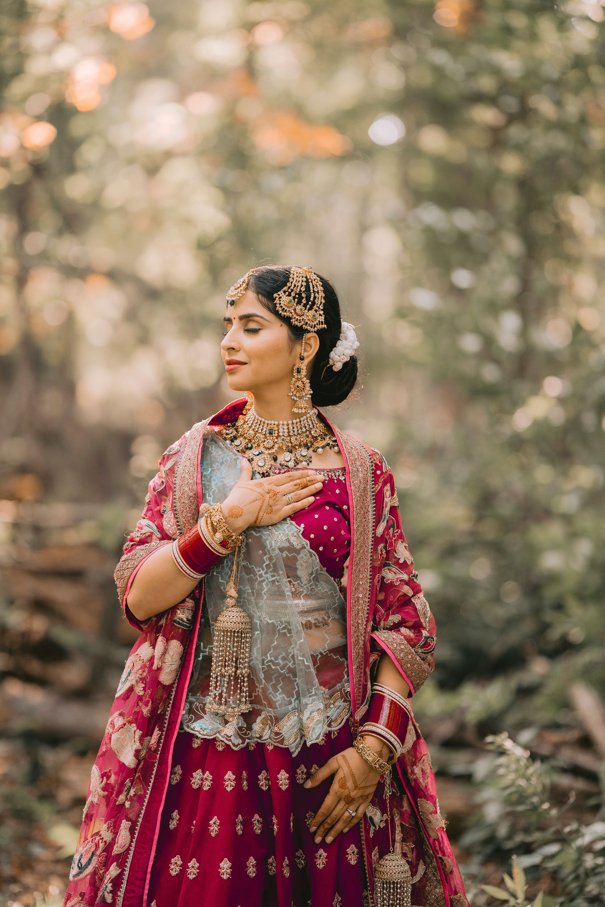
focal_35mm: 85
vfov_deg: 23.9
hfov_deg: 16.1
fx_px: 2143
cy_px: 454
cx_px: 302
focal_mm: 85
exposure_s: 1/200
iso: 250
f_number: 1.6
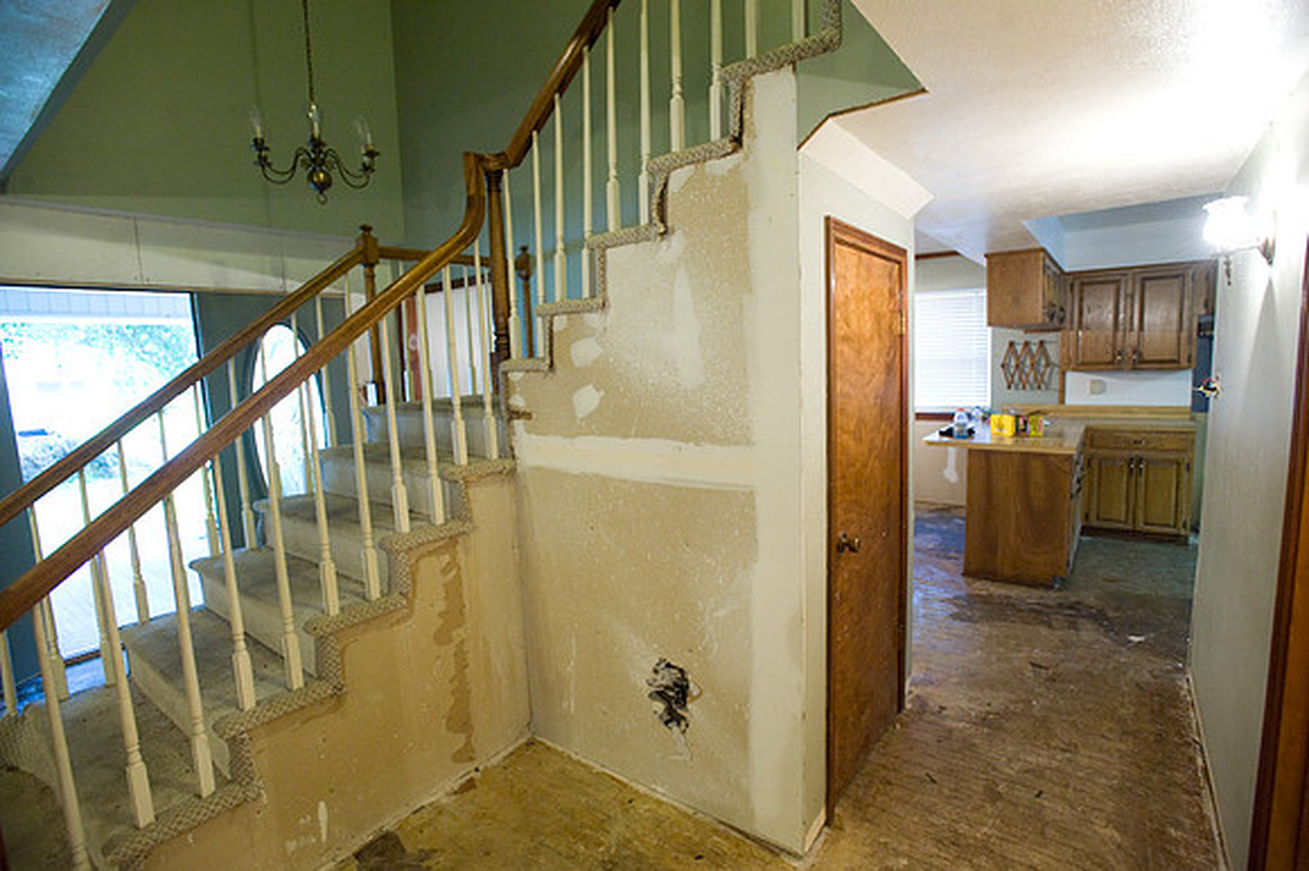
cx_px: 654
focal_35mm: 17
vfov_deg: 70.4
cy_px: 436
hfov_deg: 93.3
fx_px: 618
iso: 3200
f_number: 4
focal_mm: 17
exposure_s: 1/40
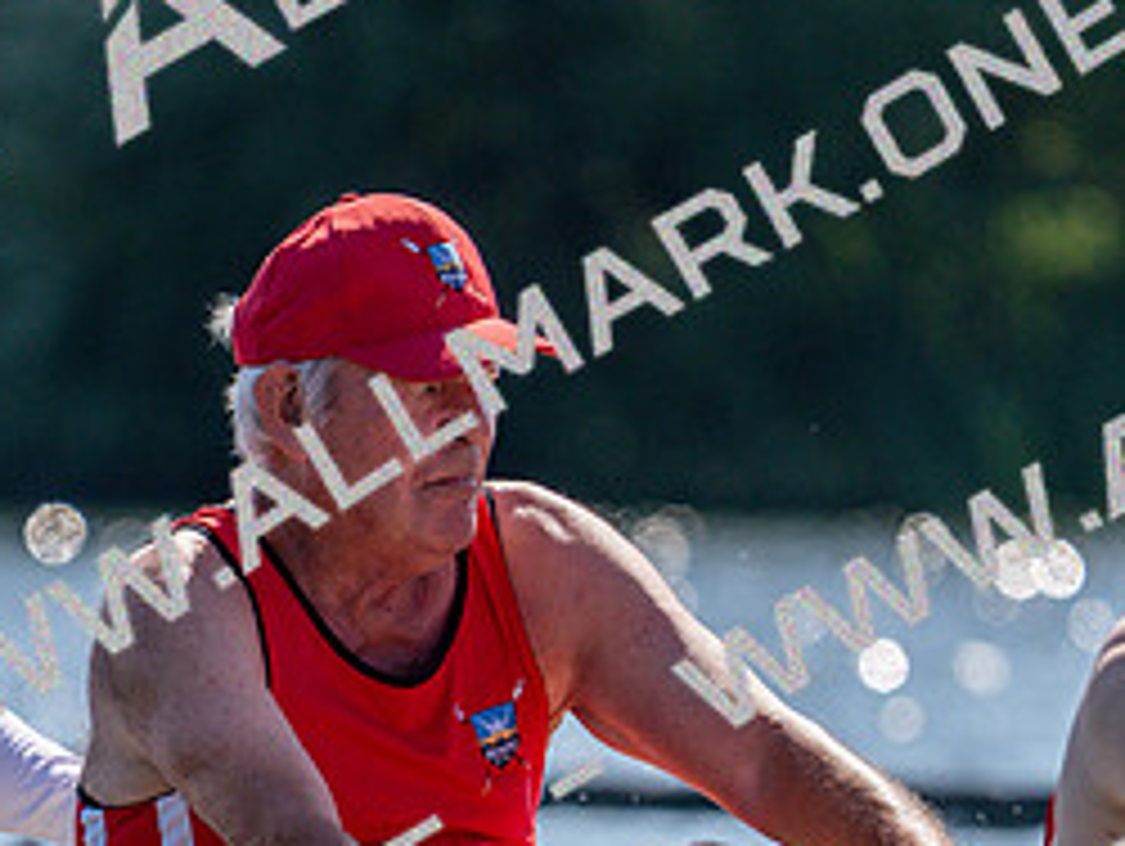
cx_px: 346
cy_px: 803
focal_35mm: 813
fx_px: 26447
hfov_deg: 2.4
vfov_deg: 1.8
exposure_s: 1/1600
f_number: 6.3
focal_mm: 365
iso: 320
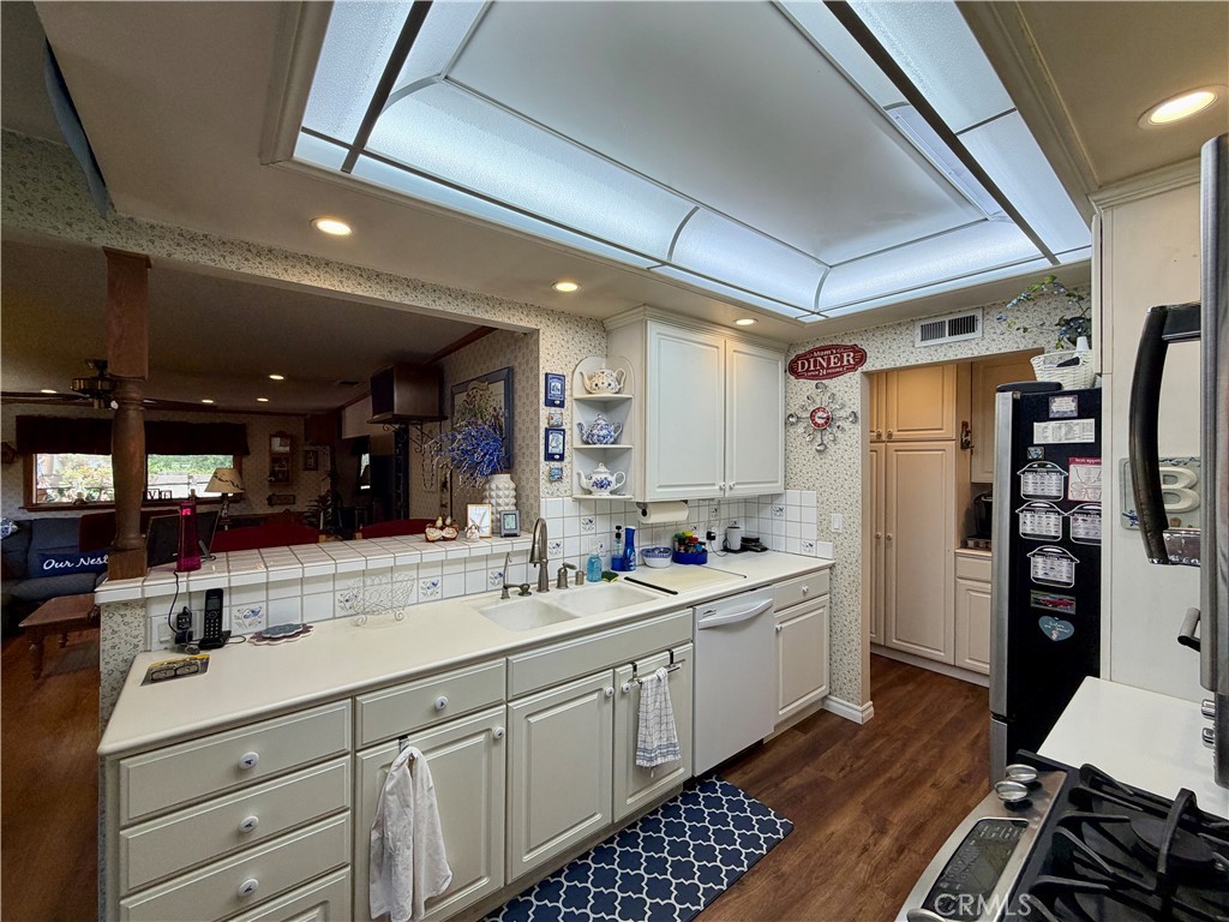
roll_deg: -0.2
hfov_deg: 102.1
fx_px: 497
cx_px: 614
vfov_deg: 85.7
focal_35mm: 14
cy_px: 461
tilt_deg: +0.0
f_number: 2.2
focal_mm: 2.22
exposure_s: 1/120
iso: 100
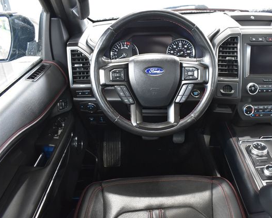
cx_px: 161
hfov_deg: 56.8
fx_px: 249
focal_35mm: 31
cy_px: 107
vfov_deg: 47.1
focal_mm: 18
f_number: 5.6
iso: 1600
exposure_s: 1/15
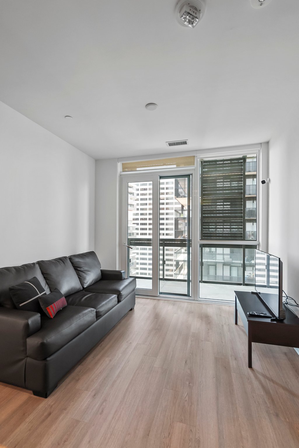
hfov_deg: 73.8
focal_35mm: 16
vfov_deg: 96.7
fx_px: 199
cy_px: 224
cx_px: 150
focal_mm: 16
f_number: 7.1
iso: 2000
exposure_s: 1/25
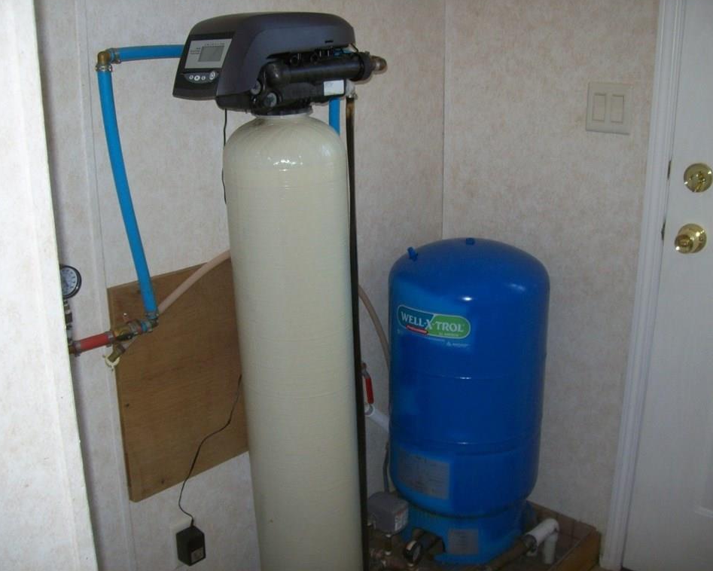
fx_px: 802
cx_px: 358
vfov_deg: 39.2
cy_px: 282
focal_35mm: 38
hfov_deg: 47.9
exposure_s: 1/64
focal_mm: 6
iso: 80
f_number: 2.7
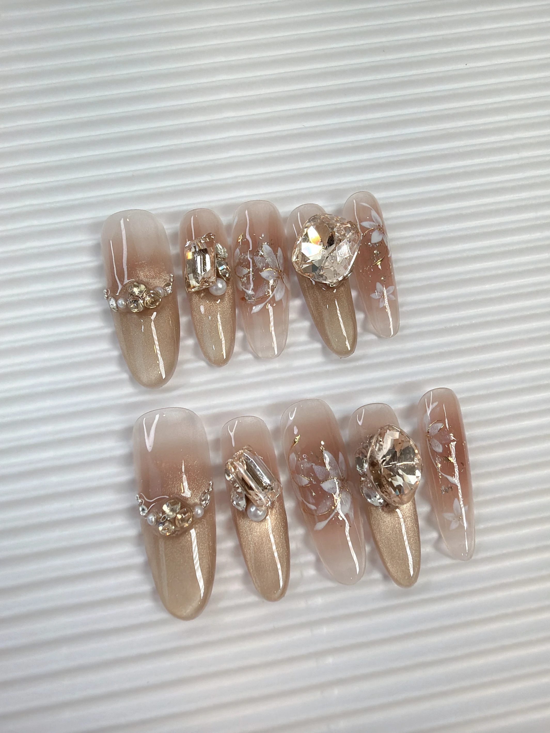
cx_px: 275
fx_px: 530
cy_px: 366
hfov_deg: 54.9
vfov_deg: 69.4
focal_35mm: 25
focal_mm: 2.22
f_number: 2.2
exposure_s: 1/479
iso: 80
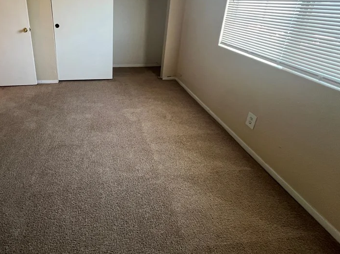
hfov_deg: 80.7
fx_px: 187
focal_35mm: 19
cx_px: 103
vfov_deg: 65.5
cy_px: 72
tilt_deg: -21.1
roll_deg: +0.6
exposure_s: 1/120
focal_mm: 1.57
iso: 200
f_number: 1.8
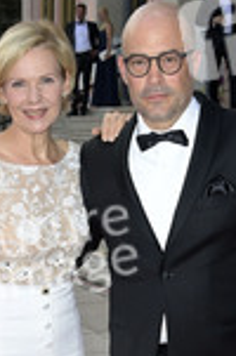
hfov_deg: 12.8
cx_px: 85
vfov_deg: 18.7
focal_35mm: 106
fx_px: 1047
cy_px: 380
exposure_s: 1/250
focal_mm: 40
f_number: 5.6
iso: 1000
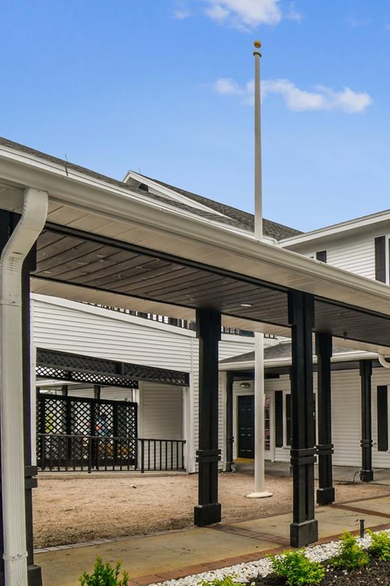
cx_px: 472
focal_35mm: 28
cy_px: 351
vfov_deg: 64.9
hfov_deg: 35.8
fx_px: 455
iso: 100
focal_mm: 10
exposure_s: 1/80
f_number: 7.1
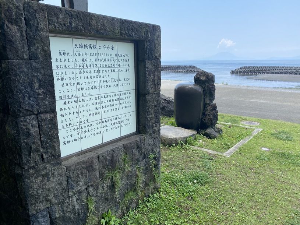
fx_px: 225
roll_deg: +0.2
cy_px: 112
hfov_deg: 67.3
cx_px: 150
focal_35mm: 26
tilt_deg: -12.8
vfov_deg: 53.1
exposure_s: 1/1053
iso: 32
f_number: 1.8
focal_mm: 4.25
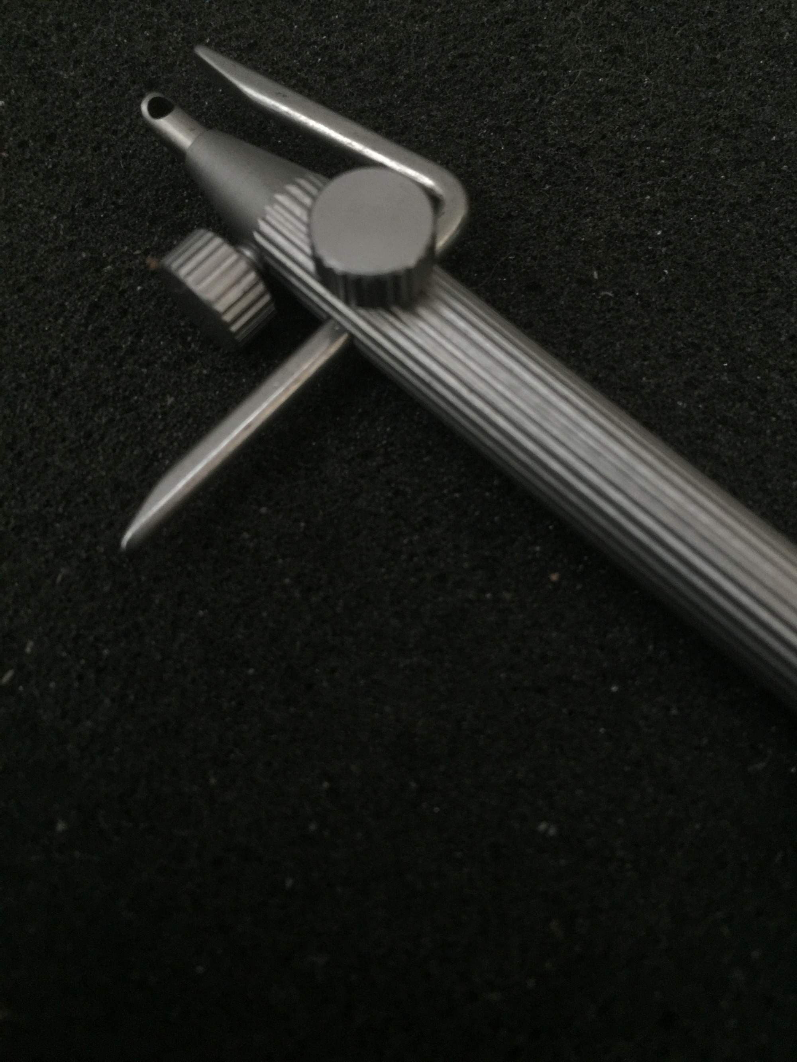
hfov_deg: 48.2
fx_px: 890
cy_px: 531
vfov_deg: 61.7
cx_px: 398
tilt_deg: -72.5
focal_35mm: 29
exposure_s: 1/10
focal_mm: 4.15
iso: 125
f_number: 2.2
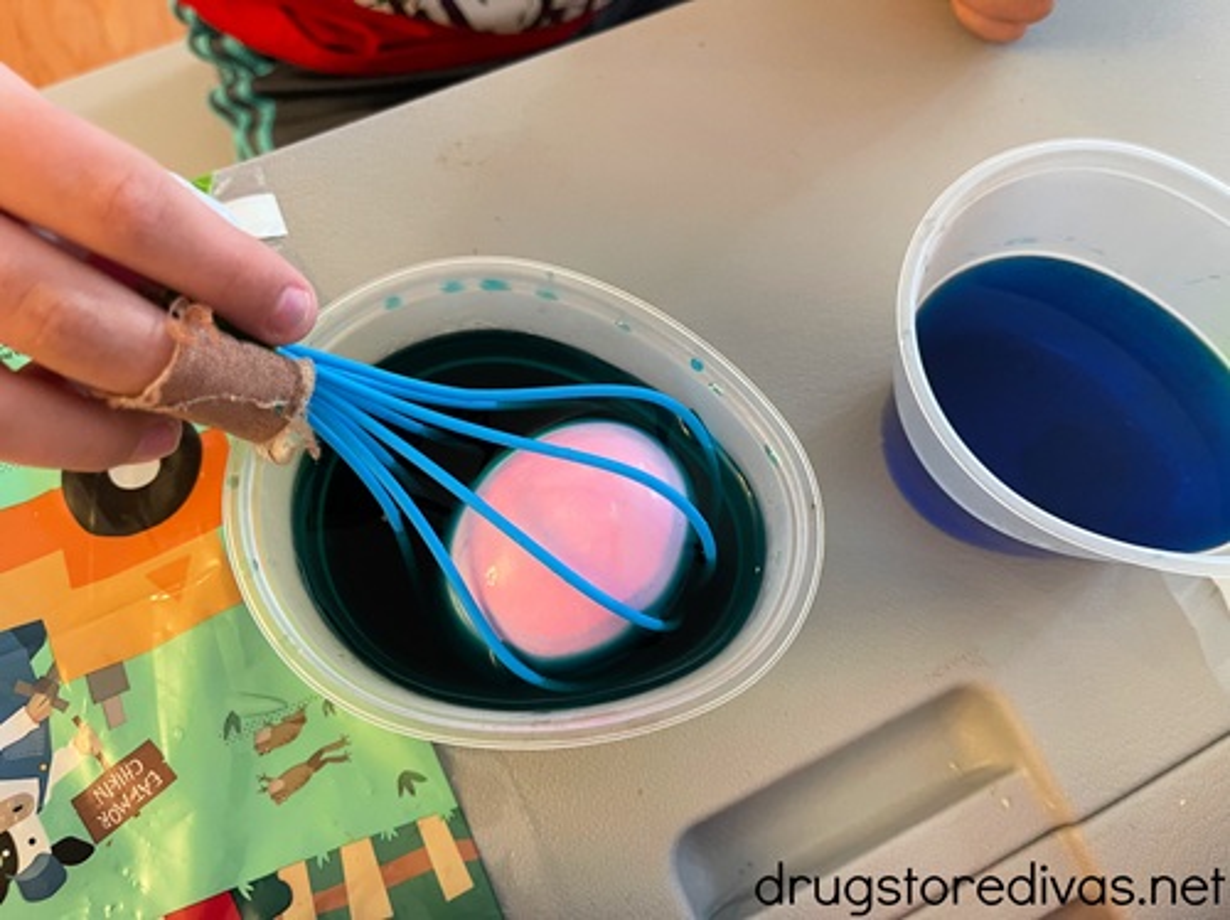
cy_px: 460
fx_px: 887
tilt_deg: -72.6
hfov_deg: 69.4
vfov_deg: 54.8
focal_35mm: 25
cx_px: 615
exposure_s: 1/60
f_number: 1.6
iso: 400
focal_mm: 5.1
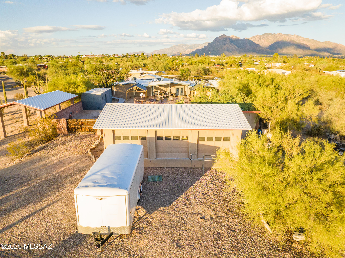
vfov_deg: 56.8
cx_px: 172
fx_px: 239
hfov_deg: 71.6
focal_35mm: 24
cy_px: 129
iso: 800
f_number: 2.8
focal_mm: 12.29
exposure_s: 1/50
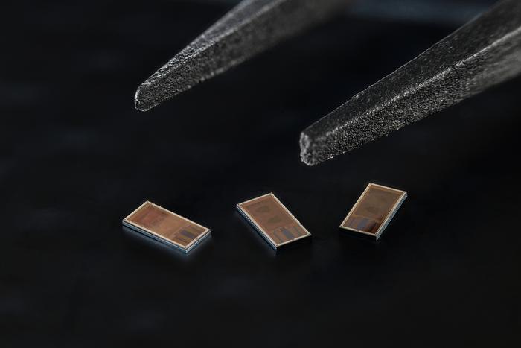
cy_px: 174
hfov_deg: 19.5
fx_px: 1520
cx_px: 260
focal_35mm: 105
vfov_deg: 13.0
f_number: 11
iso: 64
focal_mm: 105
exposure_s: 1/160
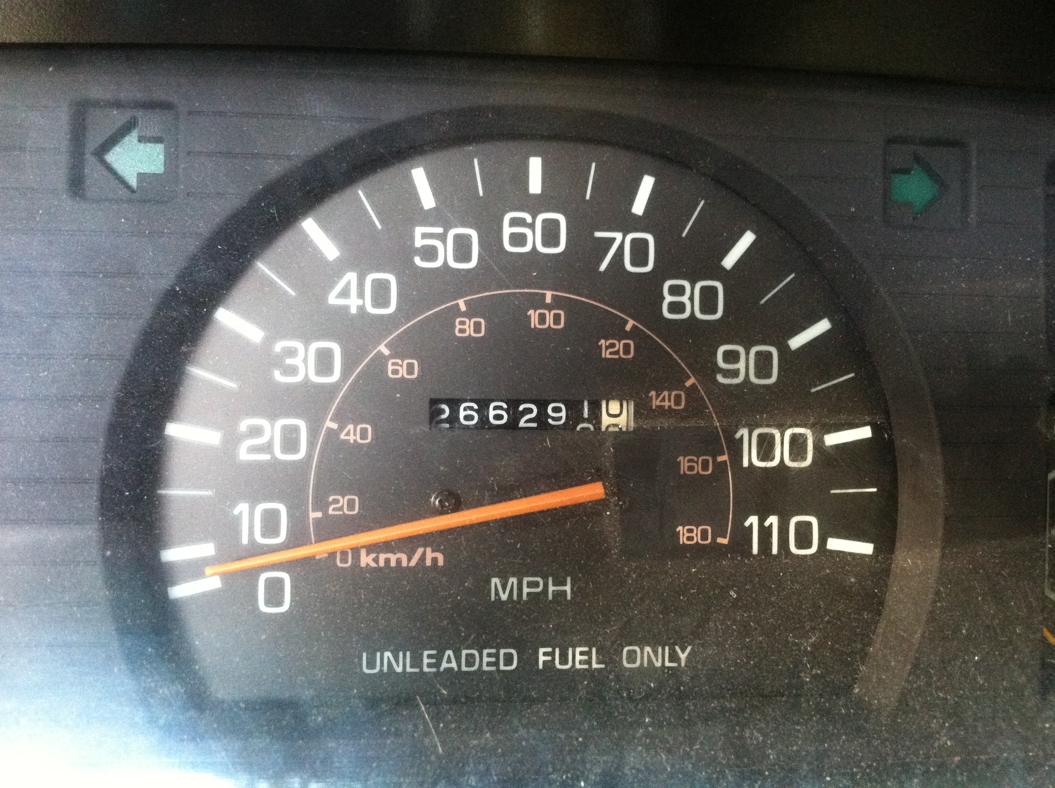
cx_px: 528
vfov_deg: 40.6
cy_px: 394
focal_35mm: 35
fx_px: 1065
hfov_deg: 52.7
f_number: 2.8
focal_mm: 3.85
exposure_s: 1/15
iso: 400
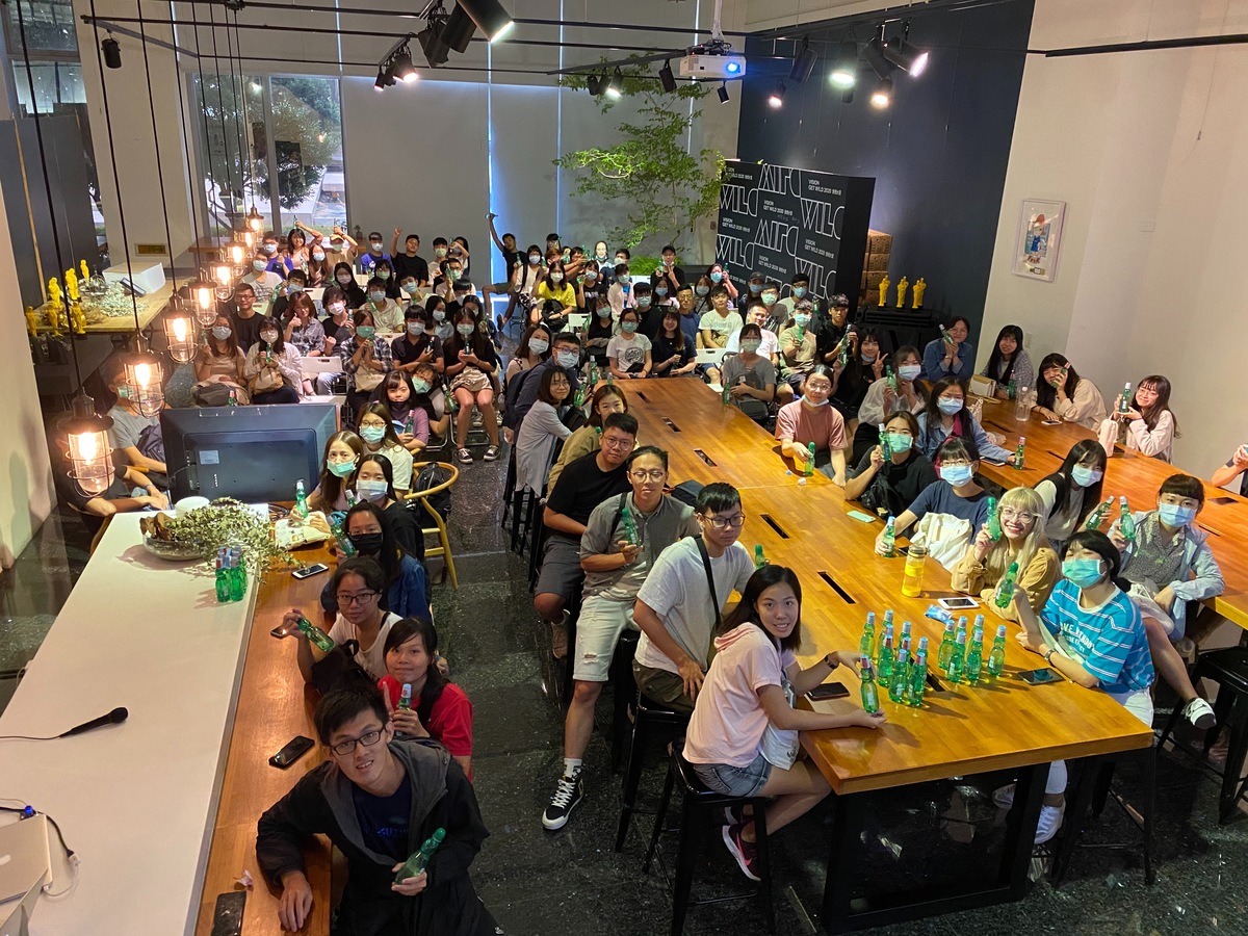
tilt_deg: -19.3
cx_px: 624
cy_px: 468
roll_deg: -2.3
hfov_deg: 67.3
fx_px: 937
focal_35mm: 26
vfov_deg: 53.1
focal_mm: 4.25
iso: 500
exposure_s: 1/40
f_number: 1.8
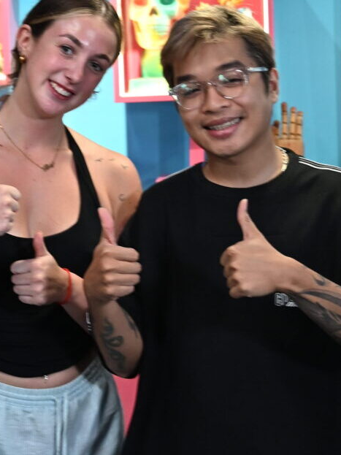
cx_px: -64
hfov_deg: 17.8
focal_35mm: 79
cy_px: 148
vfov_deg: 24.6
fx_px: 1038
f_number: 4
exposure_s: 1/60
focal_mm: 40
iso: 1250
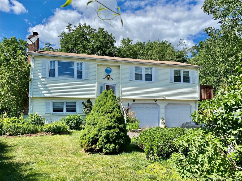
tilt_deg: +5.5
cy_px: 90
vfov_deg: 53.1
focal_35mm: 26
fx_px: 182
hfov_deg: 67.3
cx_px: 121
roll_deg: +0.0
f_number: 1.8
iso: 32
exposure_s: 1/2463
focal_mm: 4.25
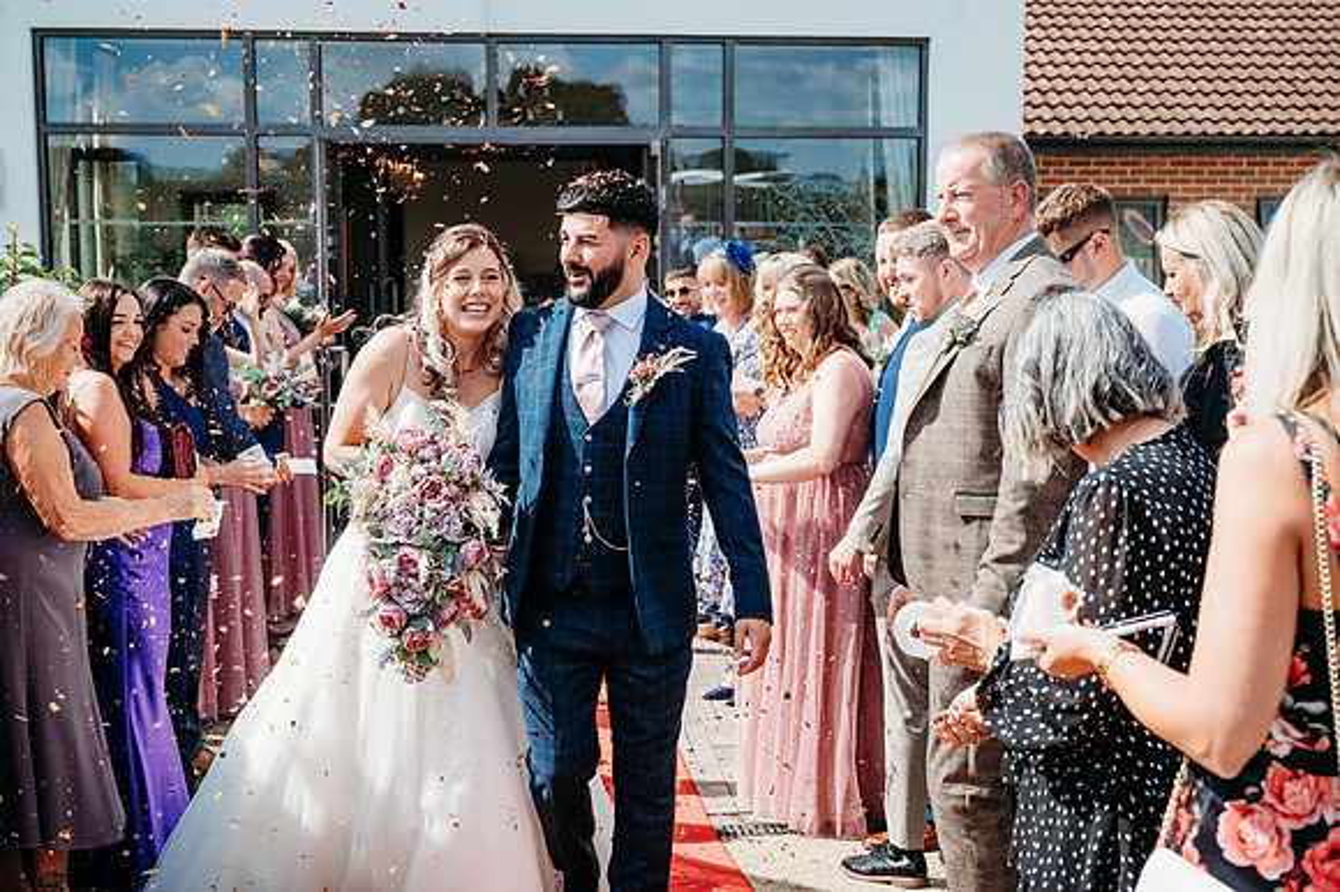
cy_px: 446
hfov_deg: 41.9
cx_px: 670
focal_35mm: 47
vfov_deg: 28.6
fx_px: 1748
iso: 220
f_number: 5
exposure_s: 1/800
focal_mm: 47
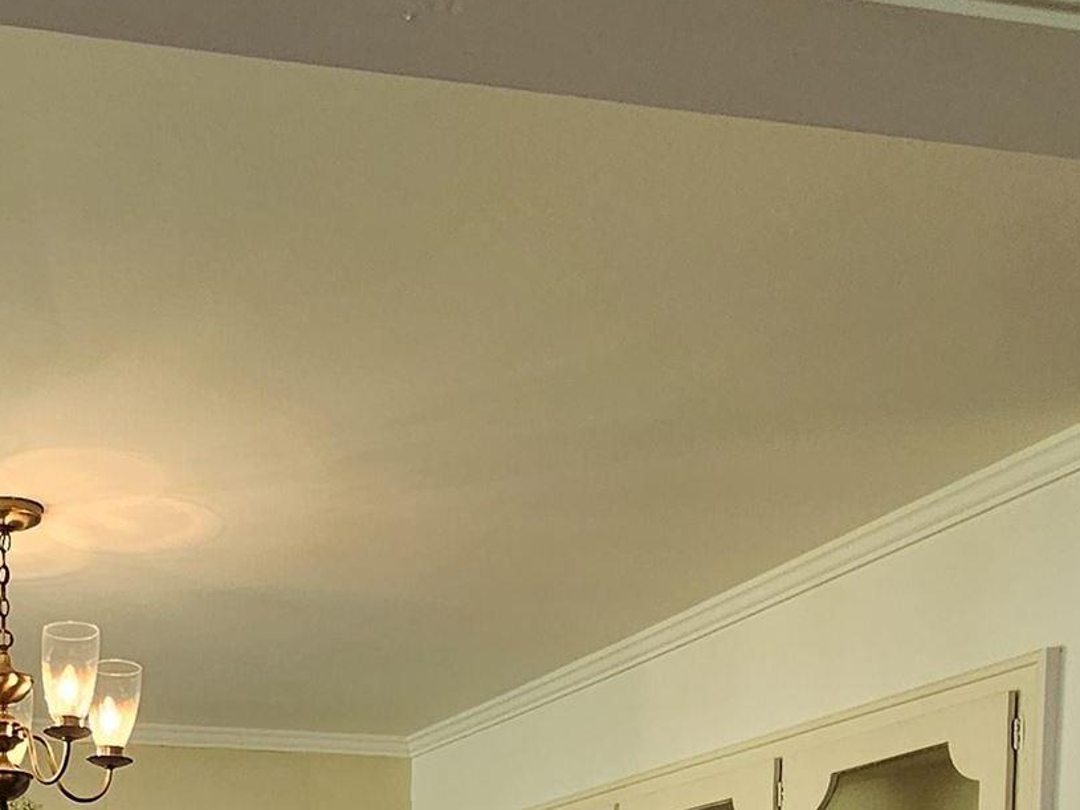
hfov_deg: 35.1
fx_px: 1529
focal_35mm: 49
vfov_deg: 24.2
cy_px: 1172
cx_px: -8
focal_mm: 2.2
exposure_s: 1/60
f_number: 2.2
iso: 80
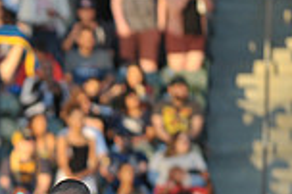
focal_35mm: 764
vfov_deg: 1.8
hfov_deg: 2.7
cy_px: 252
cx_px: -96
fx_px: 6190
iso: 400
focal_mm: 200
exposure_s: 1/1250
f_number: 2.8
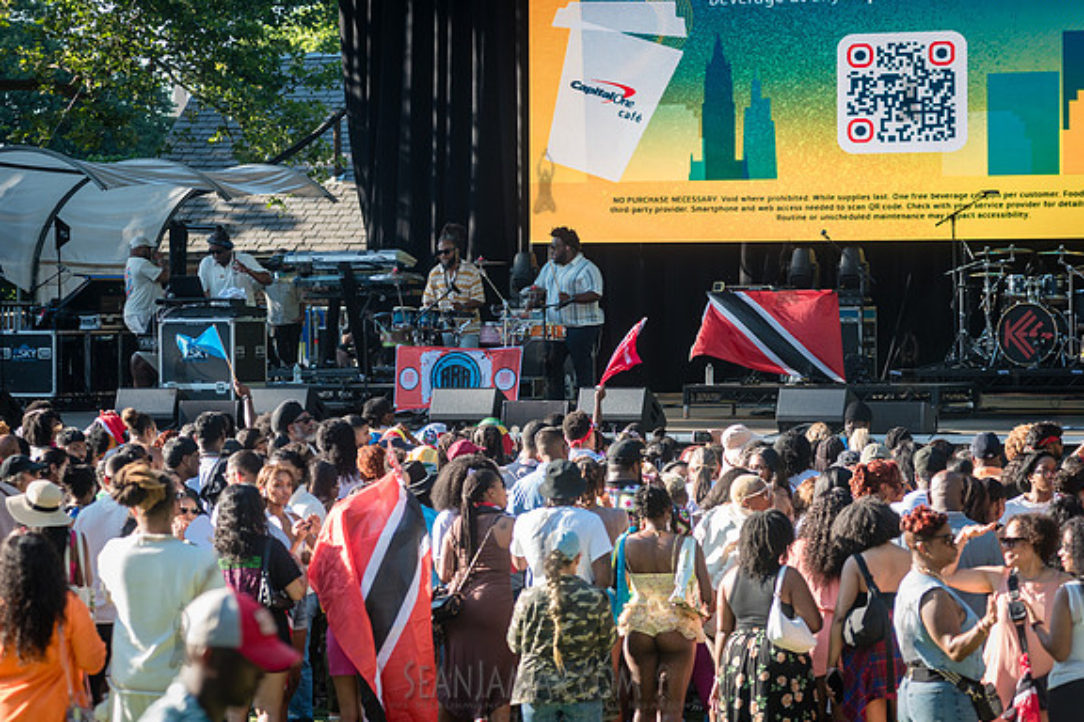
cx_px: 544
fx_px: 3643
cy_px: 362
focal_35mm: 121
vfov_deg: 11.3
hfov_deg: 16.9
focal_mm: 120
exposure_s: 1/500
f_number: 4
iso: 400
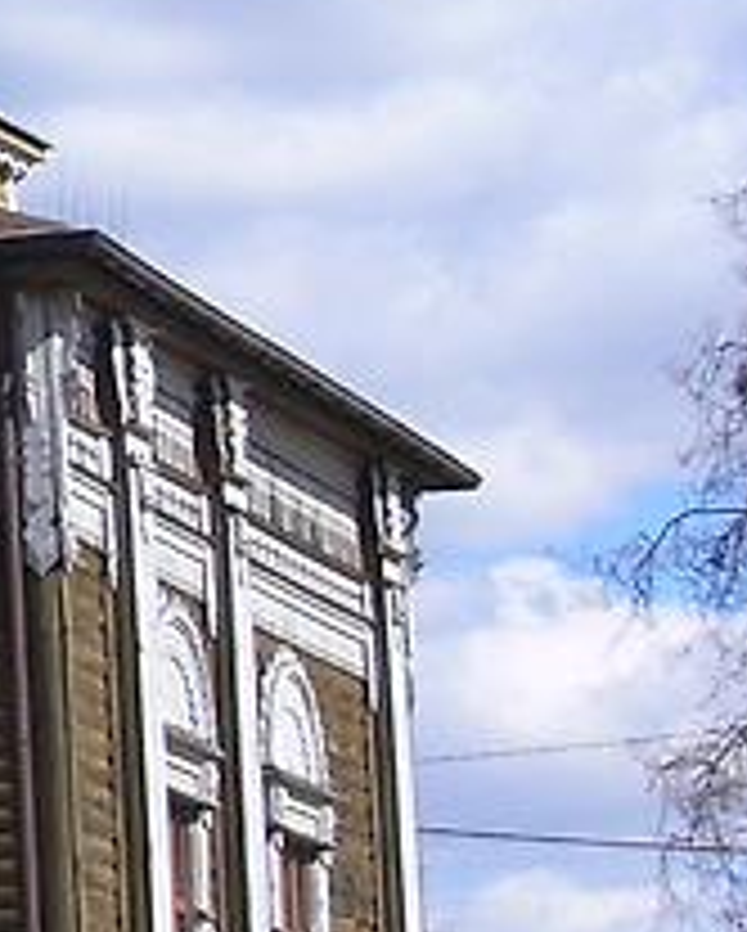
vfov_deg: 9.6
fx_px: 5464
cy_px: -248
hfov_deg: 7.2
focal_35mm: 198
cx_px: -1260
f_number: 5.6
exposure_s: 1/320
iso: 80
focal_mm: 7.4
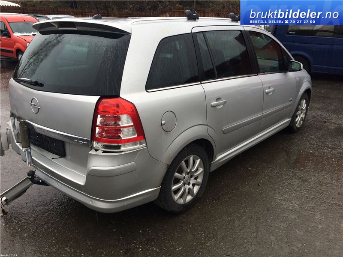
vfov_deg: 48.2
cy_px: 128
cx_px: 172
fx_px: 287
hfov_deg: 61.7
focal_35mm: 29
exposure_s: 1/406
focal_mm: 4.15
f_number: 2.2
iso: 32
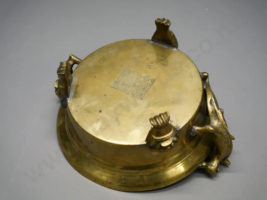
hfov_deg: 46.8
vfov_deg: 36.0
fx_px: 309
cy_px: 100
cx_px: 134
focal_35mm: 40
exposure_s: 1/160
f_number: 5
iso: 1600
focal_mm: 20
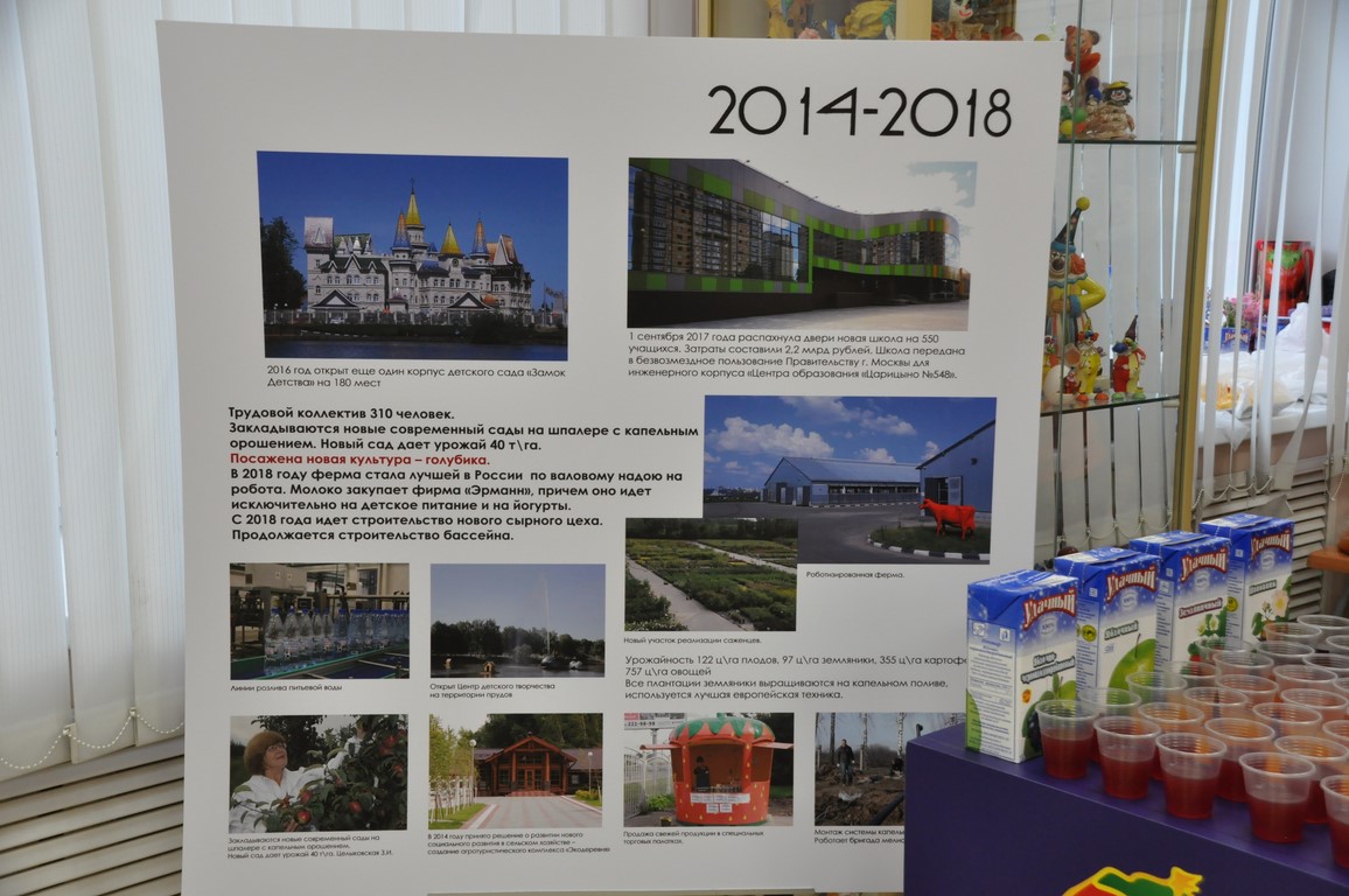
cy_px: 448
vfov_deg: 28.0
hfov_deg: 41.2
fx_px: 1797
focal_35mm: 48
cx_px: 674
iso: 1000
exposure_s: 1/60
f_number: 8
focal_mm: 32
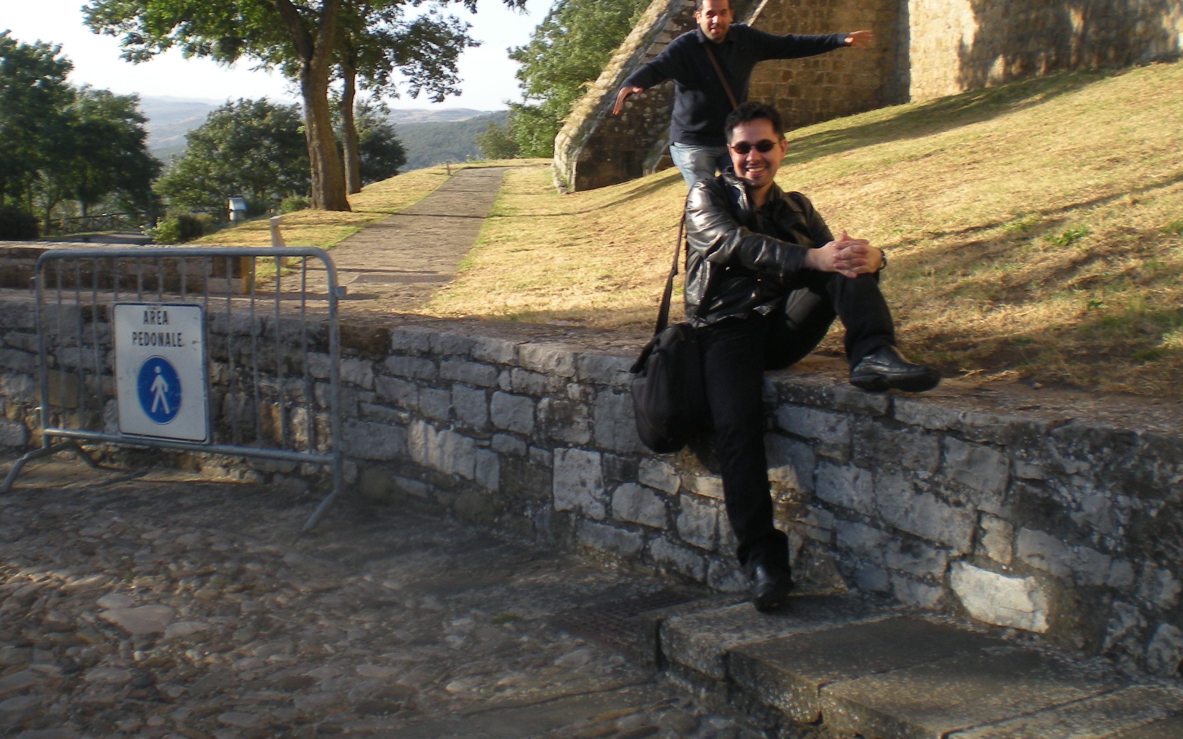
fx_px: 1548
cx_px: 585
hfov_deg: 41.8
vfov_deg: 26.8
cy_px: 275
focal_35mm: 48
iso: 64
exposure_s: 1/172
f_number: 4.6
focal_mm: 6.3
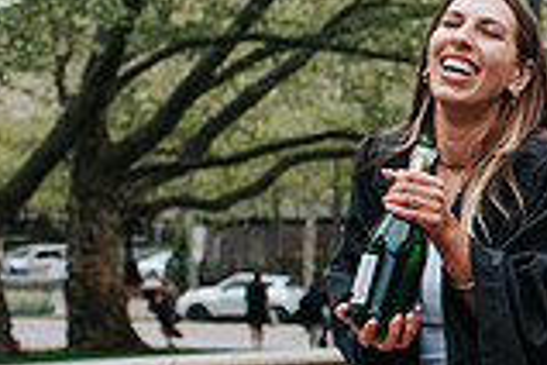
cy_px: 367
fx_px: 2127
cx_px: 975
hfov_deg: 13.2
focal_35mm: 140
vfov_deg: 9.7
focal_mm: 35
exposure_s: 1/800
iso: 180
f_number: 3.5
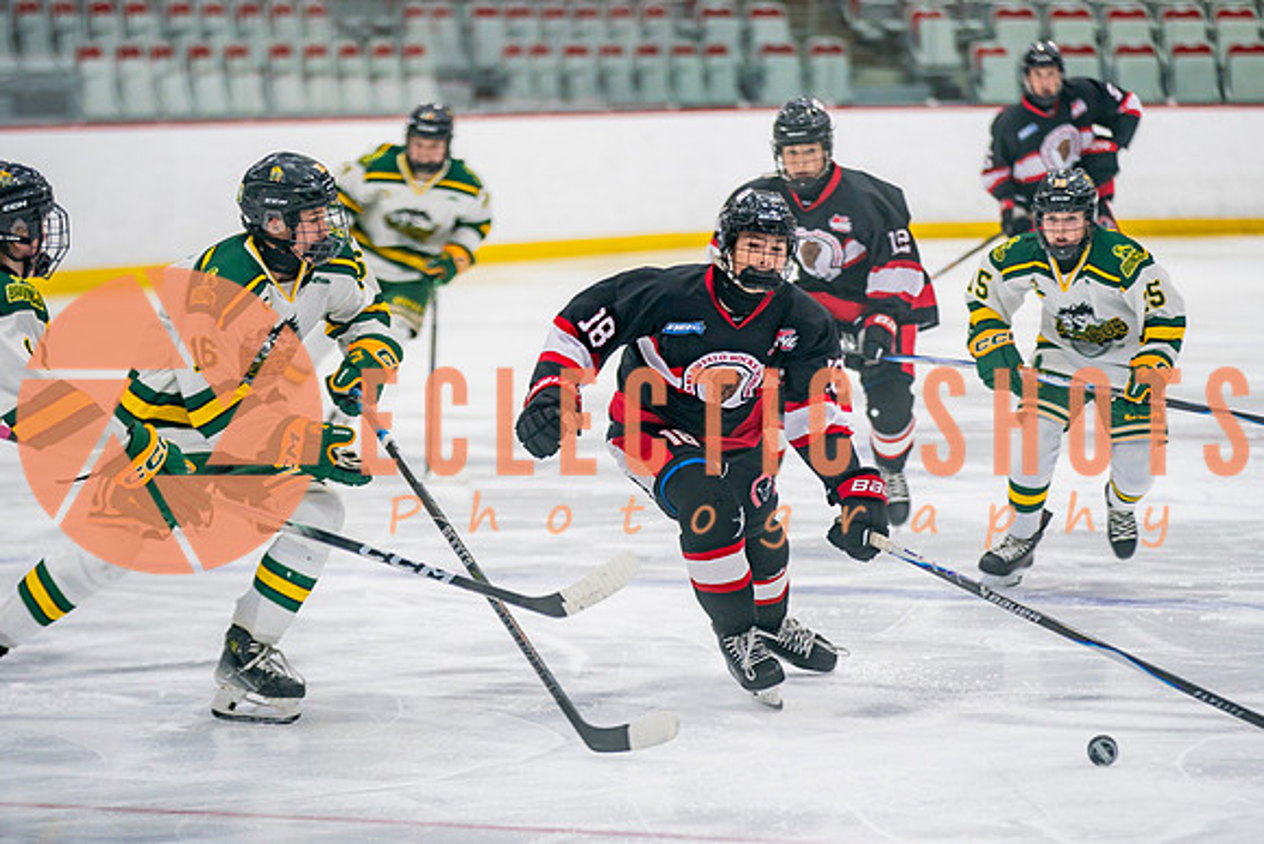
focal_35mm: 204
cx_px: 719
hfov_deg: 10.1
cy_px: 400
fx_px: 7157
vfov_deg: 6.7
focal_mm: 160
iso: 800
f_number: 2.8
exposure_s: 1/640
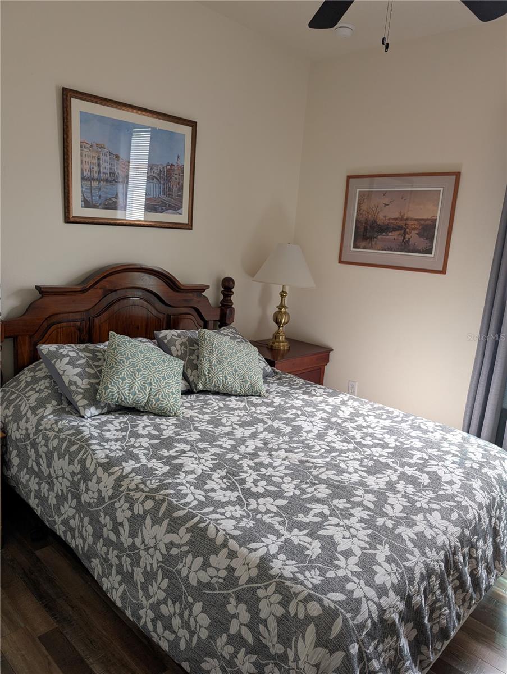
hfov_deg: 56.9
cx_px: 254
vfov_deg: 71.5
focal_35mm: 24
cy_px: 337
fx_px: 468
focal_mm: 6.9
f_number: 1.68
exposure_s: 1/48
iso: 80
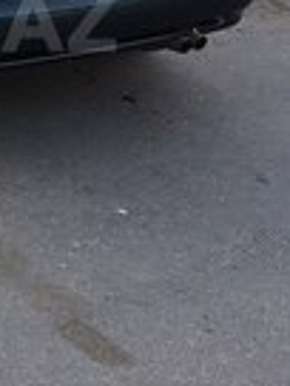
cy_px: 20
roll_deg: +4.3
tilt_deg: -12.9
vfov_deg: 18.2
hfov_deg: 13.4
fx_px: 1184
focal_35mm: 106
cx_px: -102
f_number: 2.2
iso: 32
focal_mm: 4.15
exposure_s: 1/104
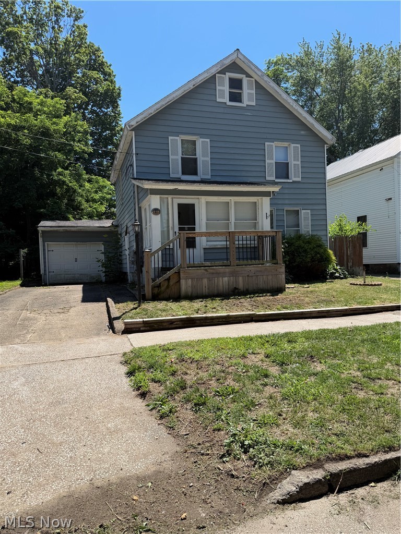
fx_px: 371
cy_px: 267
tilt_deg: -4.3
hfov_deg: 56.8
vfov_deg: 71.6
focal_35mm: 24
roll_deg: +2.4
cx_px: 200
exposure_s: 1/3584
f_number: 1.78
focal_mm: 6.76
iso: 80
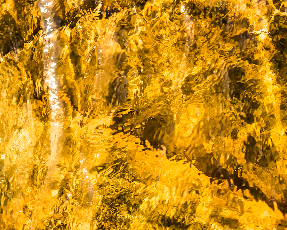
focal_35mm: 164
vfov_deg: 9.4
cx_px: 211
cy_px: 164
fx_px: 1389
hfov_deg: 11.8
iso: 500
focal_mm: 35
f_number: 16
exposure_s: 1/160
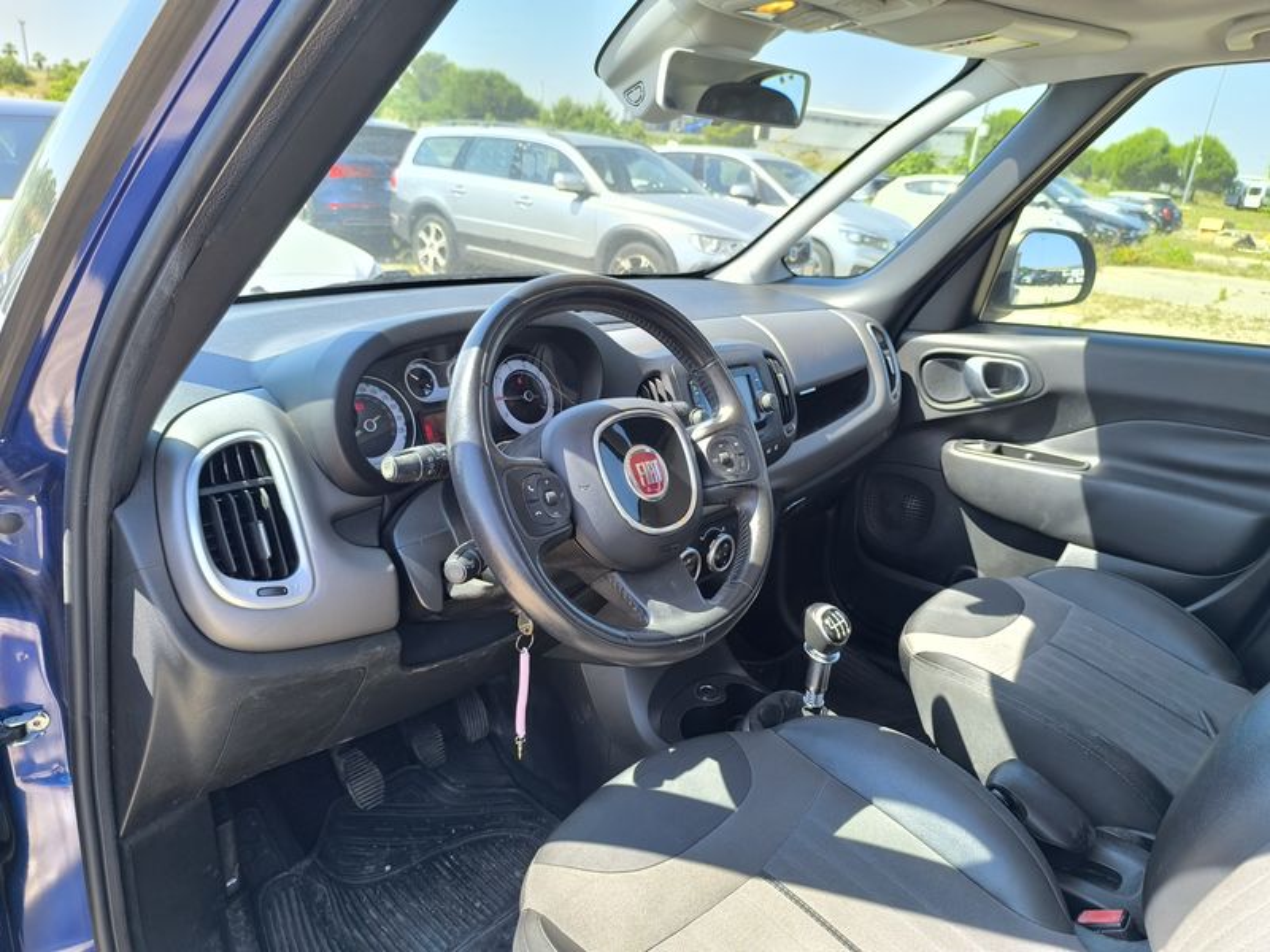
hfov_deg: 73.9
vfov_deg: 58.9
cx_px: 635
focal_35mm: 23
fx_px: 844
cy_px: 476
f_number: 1.65
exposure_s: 1/137
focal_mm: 6.14
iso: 50
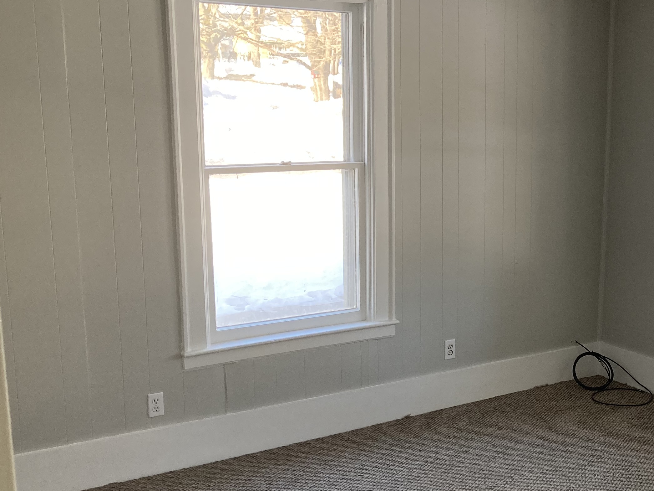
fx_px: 1020
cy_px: 320
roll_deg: -1.4
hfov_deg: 33.1
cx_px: 626
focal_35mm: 54
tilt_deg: -12.4
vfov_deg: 26.9
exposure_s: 1/121
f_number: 1.8
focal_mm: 3.99
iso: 64
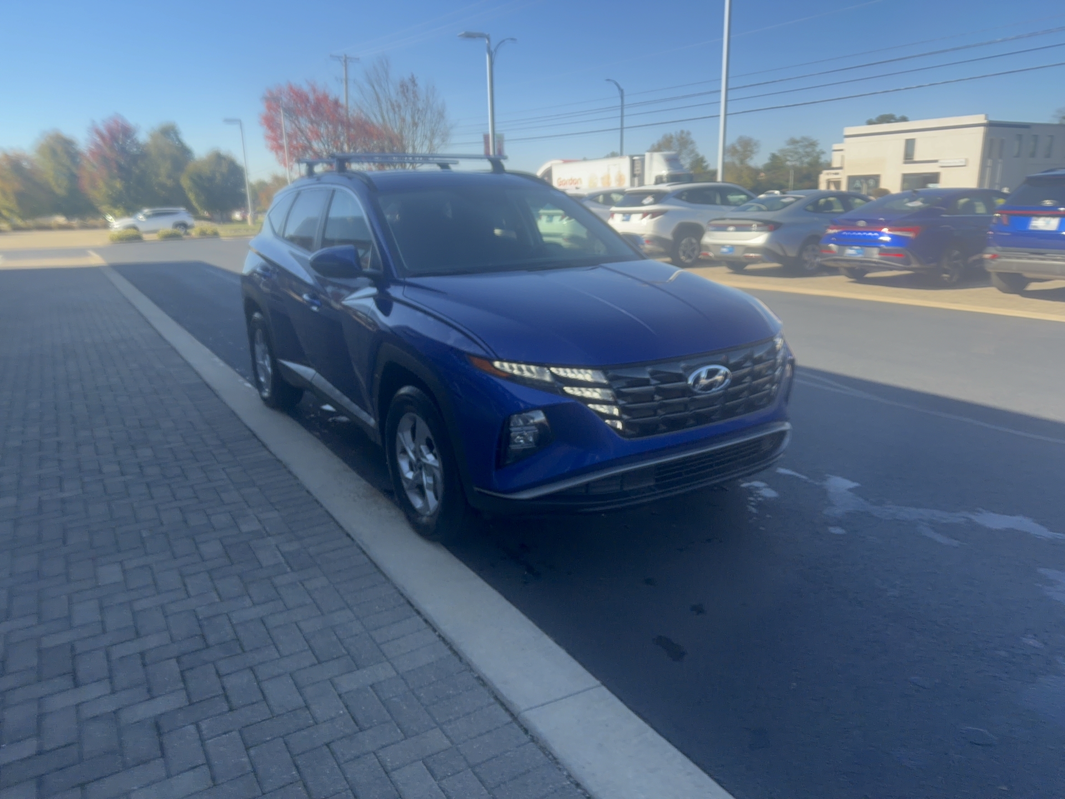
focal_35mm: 24
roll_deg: +2.1
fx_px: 738
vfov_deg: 56.8
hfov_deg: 71.6
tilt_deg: -13.5
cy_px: 400
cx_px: 532
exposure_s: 1/1653
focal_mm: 6.76
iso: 80
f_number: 1.78
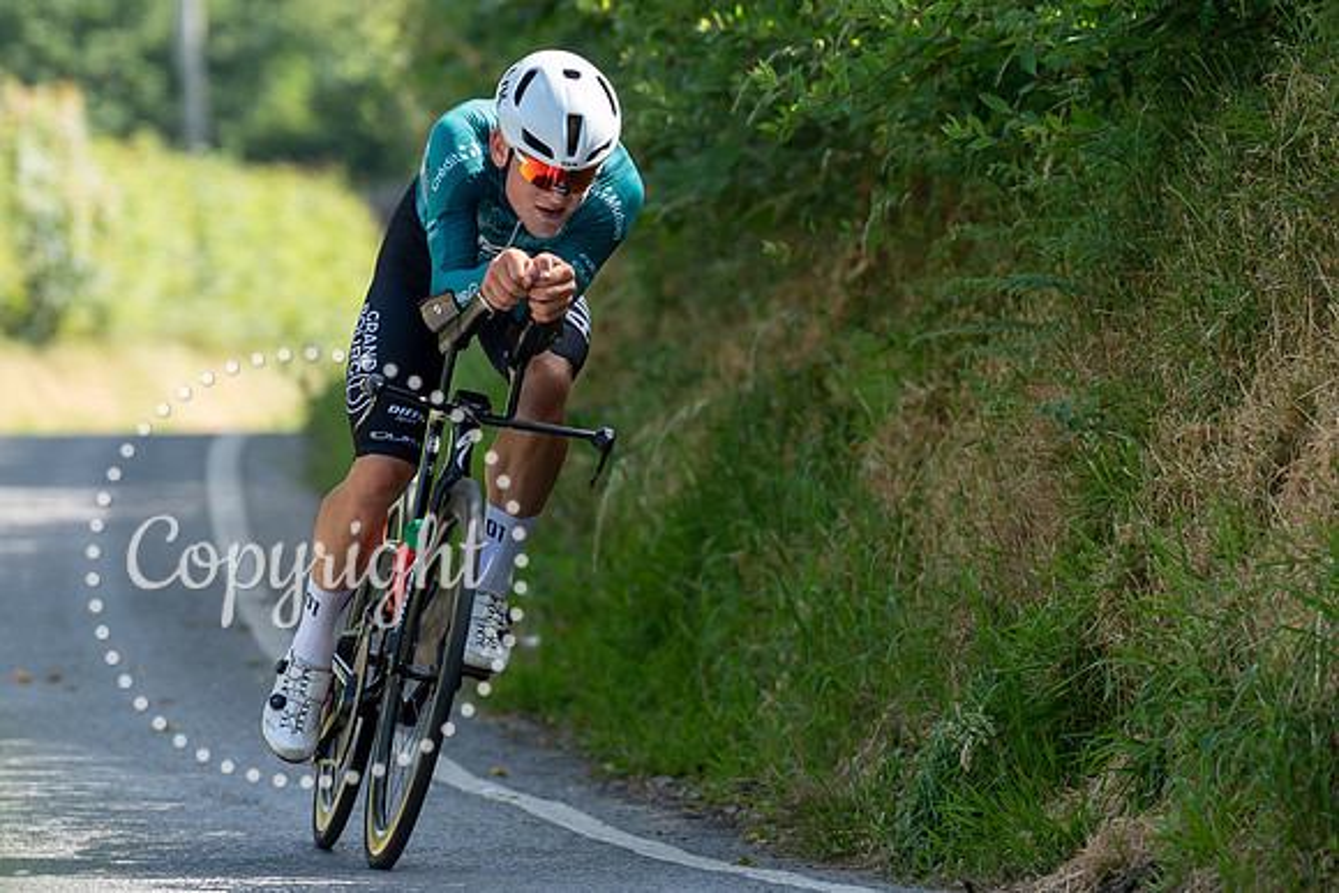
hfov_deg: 4.9
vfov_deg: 3.3
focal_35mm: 420
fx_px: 15608
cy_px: 458
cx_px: 669
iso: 400
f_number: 3.5
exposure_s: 1/1000
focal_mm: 200
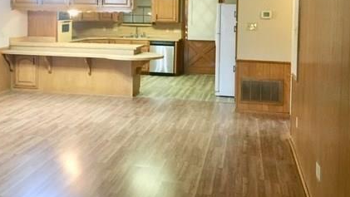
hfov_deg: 42.6
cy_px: 27
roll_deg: -0.7
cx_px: 136
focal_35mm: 48
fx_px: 446
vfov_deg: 24.4
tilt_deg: -1.7
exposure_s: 1/30
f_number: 2.2
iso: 200
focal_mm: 4.15
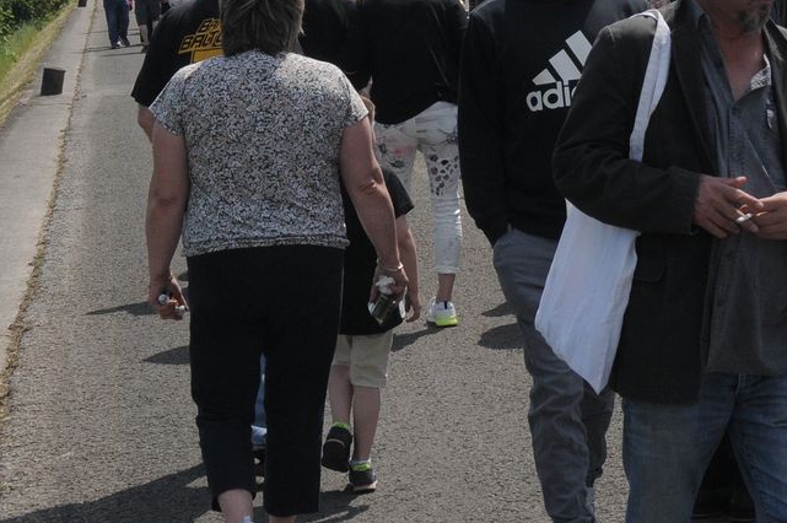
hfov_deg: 16.3
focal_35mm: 124
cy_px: -56
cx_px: 673
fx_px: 2715
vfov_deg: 10.9
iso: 500
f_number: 9
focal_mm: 31
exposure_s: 1/1000
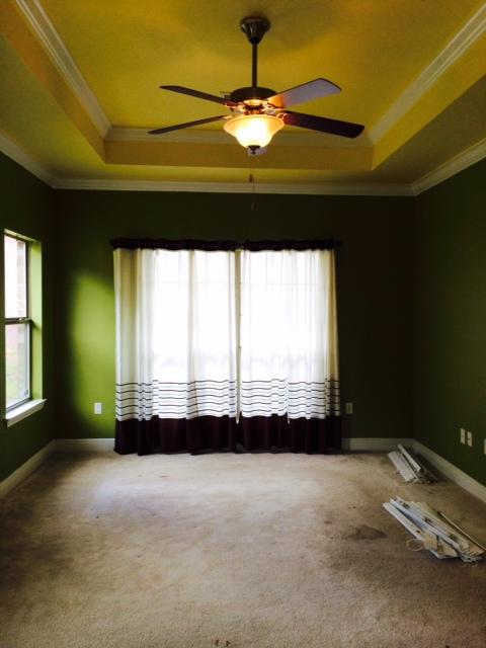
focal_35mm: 30
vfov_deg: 60.0
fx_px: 562
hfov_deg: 46.8
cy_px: 324
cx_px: 243
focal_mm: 4.12
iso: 80
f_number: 2.2
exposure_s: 1/120
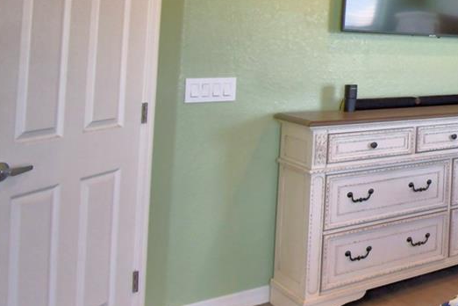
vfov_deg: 28.1
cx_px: 682
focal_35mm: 46
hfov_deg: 28.4
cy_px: 26
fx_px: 585
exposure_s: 1/60
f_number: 4.5
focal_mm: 10
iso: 400
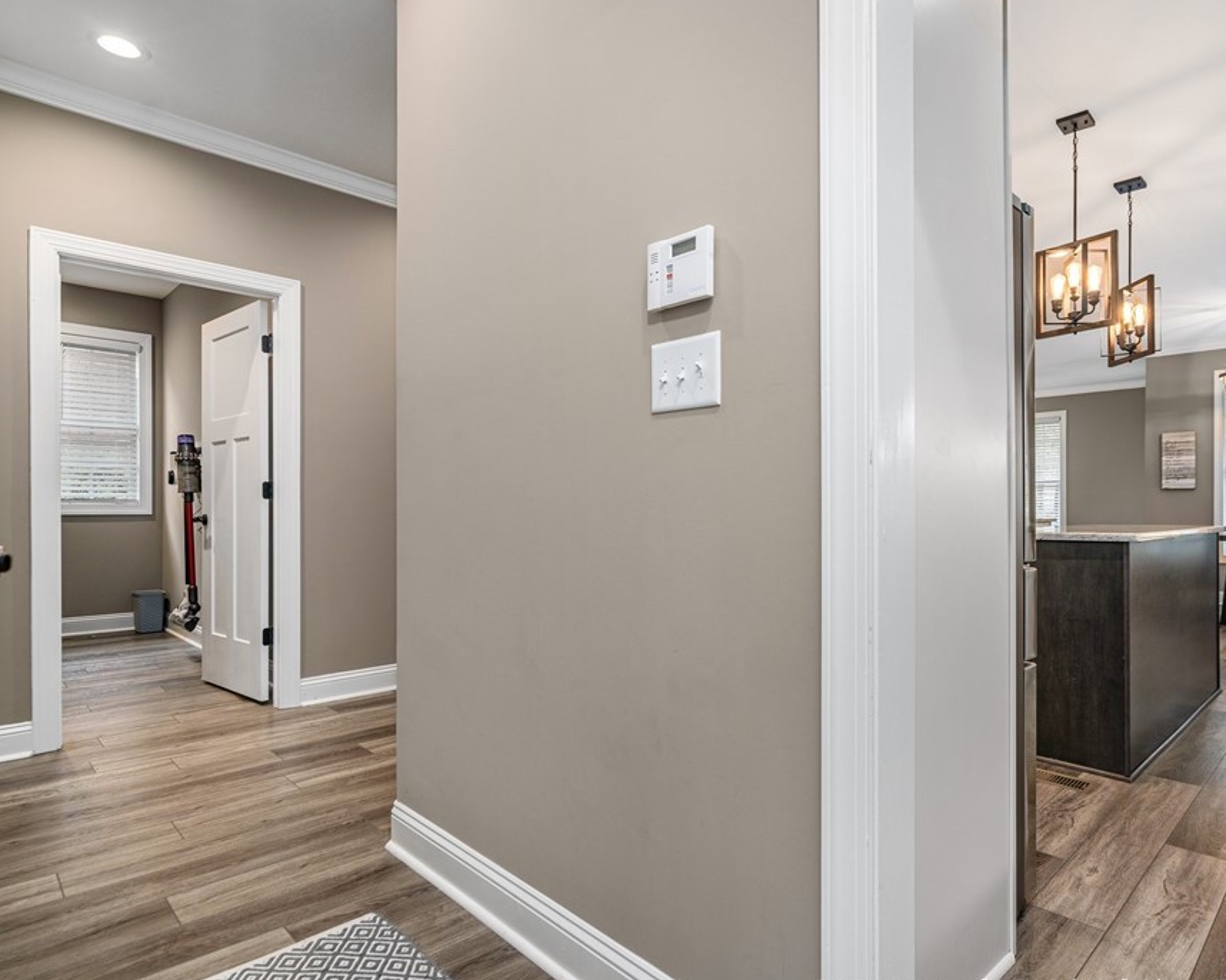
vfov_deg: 70.8
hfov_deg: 82.6
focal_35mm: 19
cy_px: 498
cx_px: 717
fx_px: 689
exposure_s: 1/60
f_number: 5.6
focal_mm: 16
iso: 400
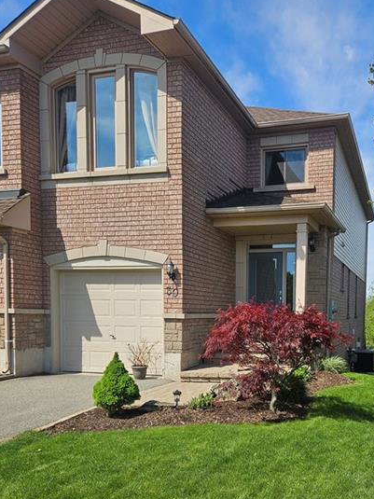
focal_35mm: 33
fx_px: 476
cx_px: 266
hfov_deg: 42.0
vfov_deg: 54.1
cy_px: 338
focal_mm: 5.4
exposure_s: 1/1854
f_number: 1.8
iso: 25
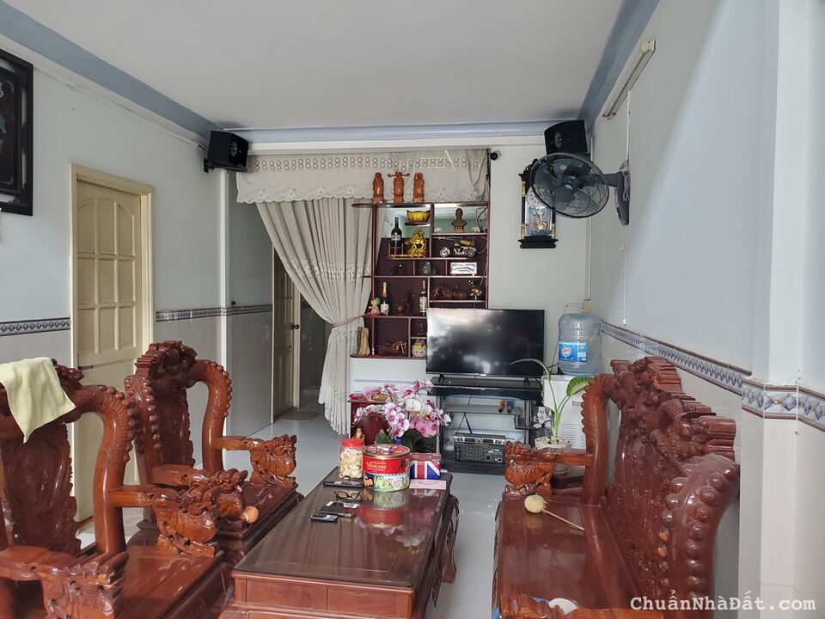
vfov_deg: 53.1
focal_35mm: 26
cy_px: 310
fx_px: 620
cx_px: 412
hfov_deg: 67.3
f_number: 2.4
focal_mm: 4.3
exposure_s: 1/39
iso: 400
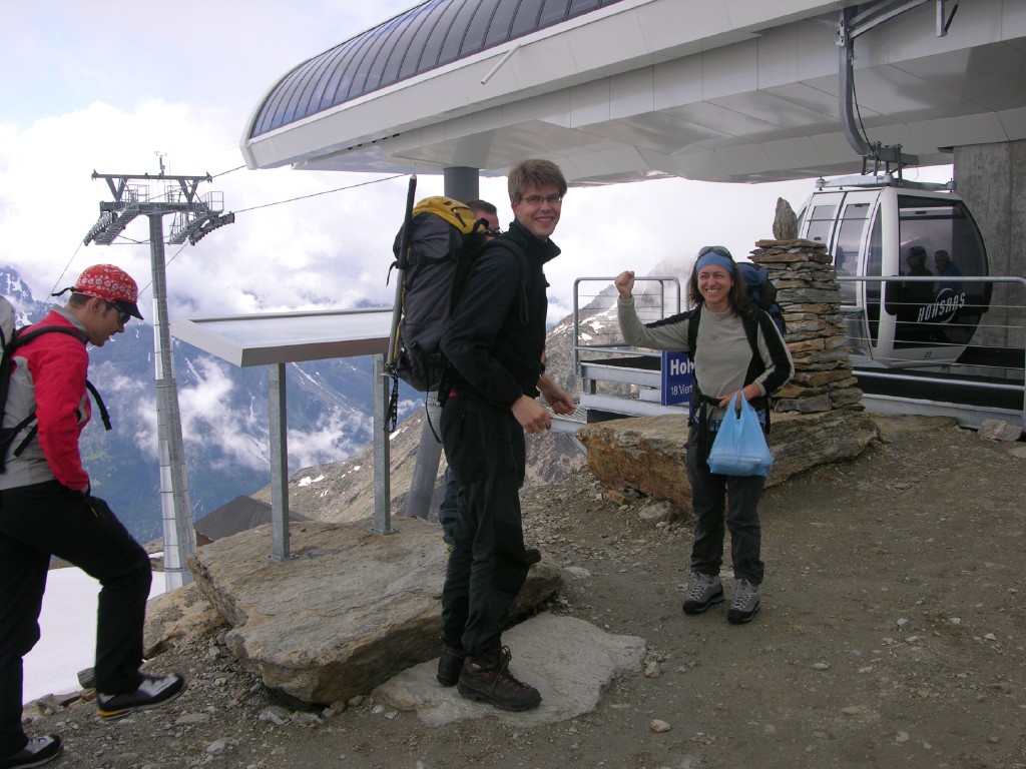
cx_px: 513
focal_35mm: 35
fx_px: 1037
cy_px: 384
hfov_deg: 52.6
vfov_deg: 40.7
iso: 50
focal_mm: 8.9
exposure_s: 1/224
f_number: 5.6
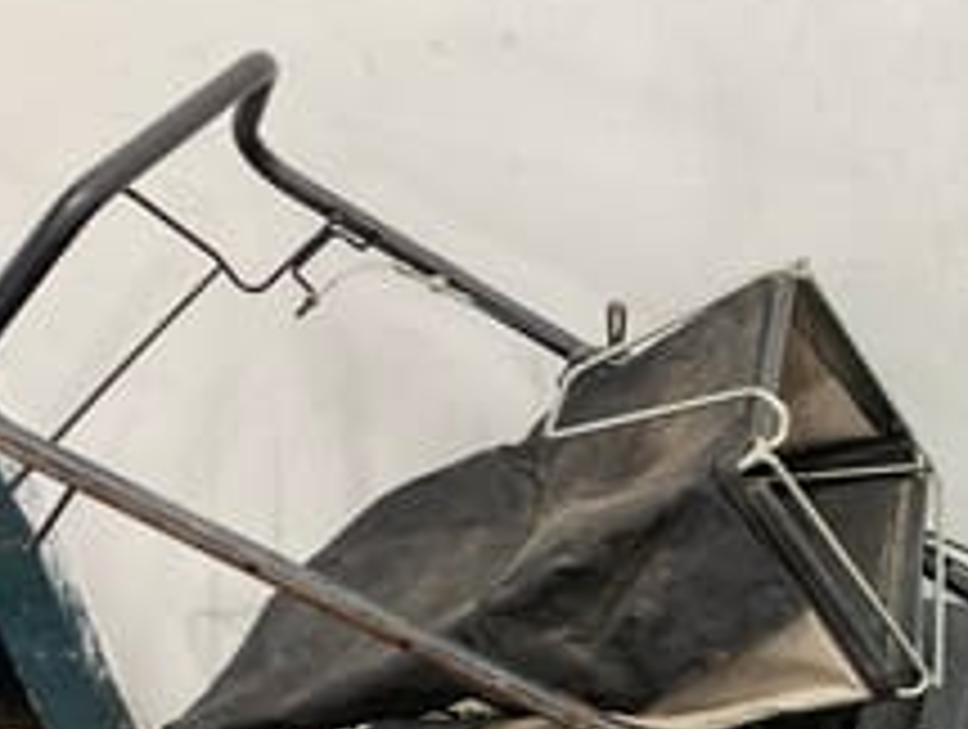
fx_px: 1821
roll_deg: +7.1
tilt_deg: -36.2
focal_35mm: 65
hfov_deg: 28.2
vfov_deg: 21.9
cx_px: 932
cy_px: 704
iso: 100
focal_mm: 3.99
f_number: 1.8
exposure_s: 1/50
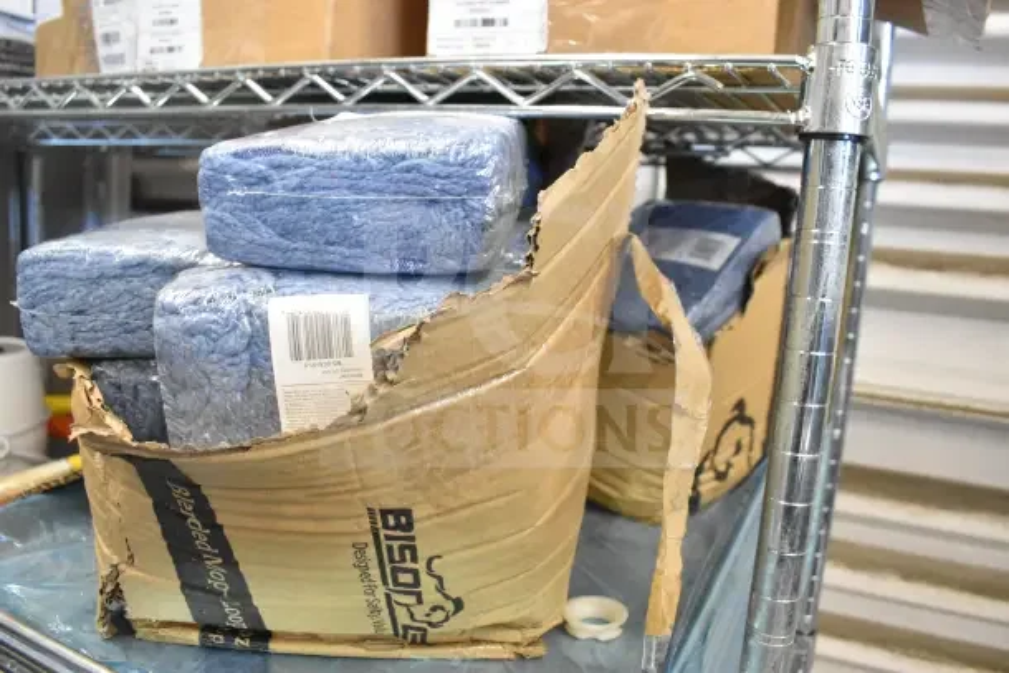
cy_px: 336
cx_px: 504
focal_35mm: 27
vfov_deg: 48.0
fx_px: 757
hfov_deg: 67.4
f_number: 5
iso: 6400
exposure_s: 1/100
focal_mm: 18
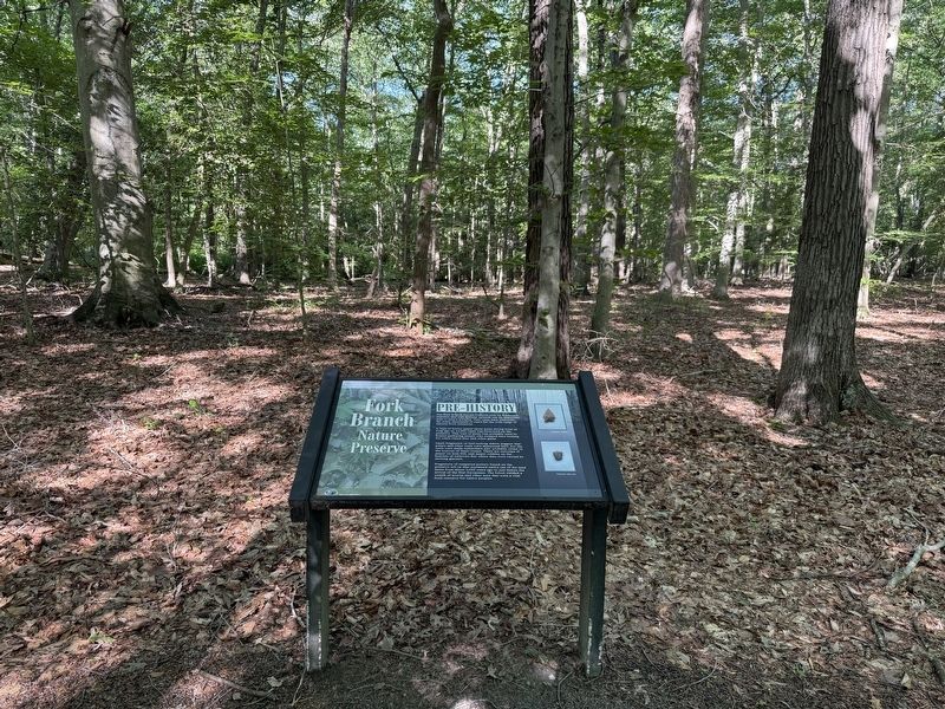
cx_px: 472
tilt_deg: -7.8
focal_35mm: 24
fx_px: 655
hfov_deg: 71.6
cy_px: 354
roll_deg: -1.9
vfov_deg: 56.8
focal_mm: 6.76
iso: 100
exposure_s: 1/121
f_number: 1.78
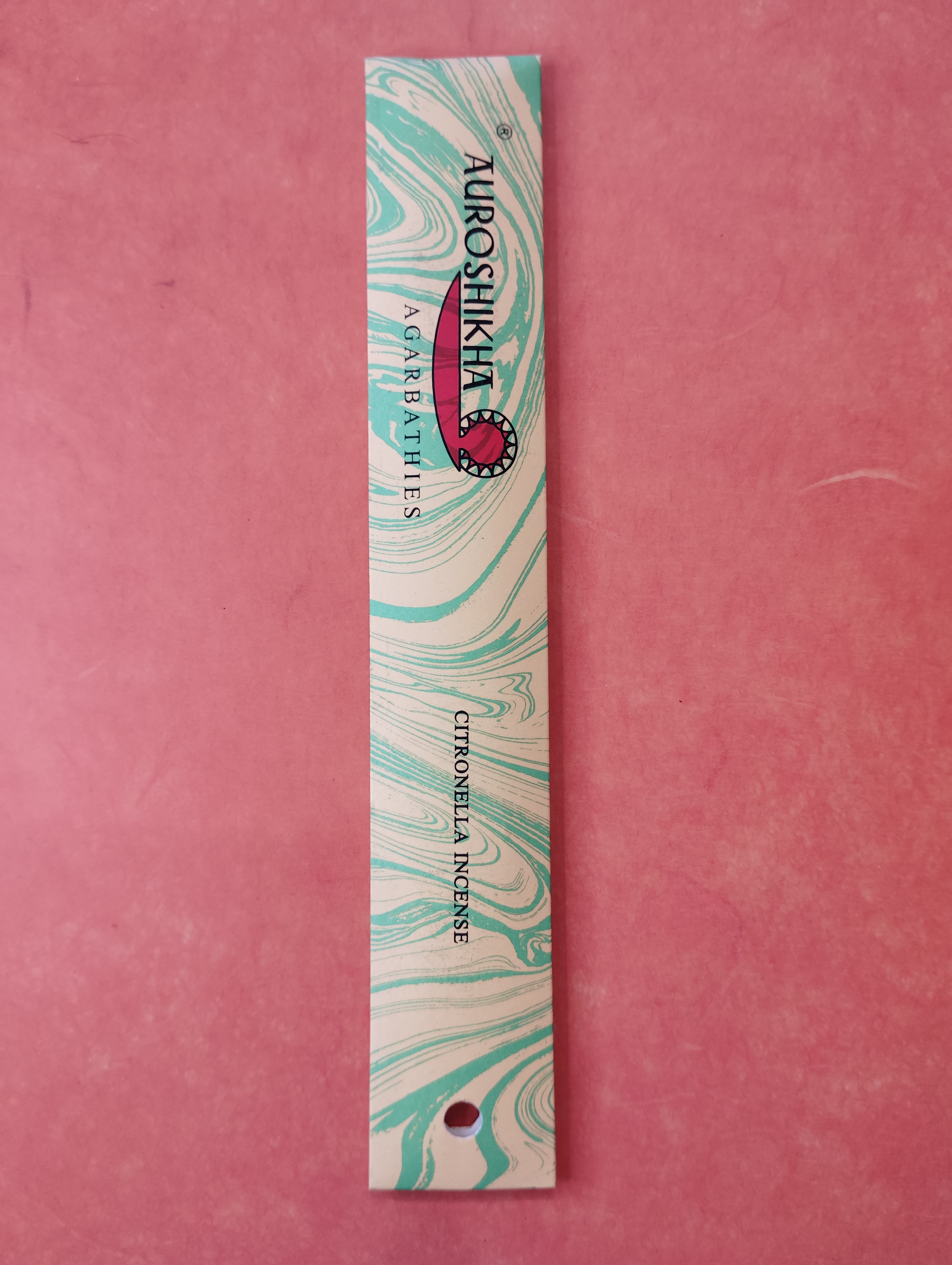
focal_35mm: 28
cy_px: 632
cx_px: 476
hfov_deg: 49.9
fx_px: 1024
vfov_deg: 63.4
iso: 416
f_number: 1.8
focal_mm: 4.22
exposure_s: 1/100
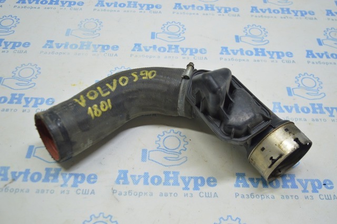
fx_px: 351
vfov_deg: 35.4
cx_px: 168
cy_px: 112
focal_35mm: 38
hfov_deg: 51.3
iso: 400
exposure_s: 1/40
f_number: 4
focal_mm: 25
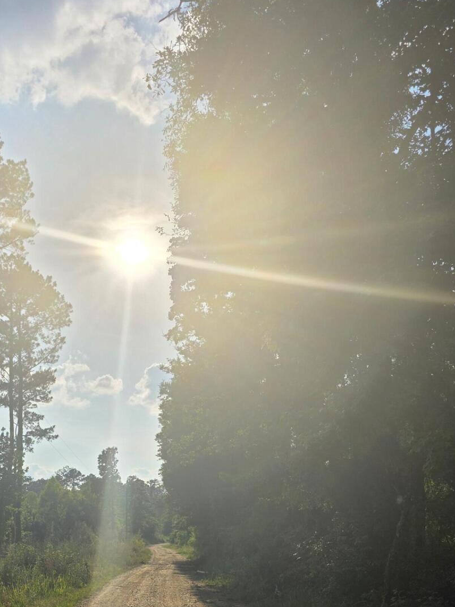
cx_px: 144
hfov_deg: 33.2
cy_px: 469
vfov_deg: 42.3
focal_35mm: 43
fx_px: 754
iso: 25
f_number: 1.7
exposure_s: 1/7944
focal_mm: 6.3
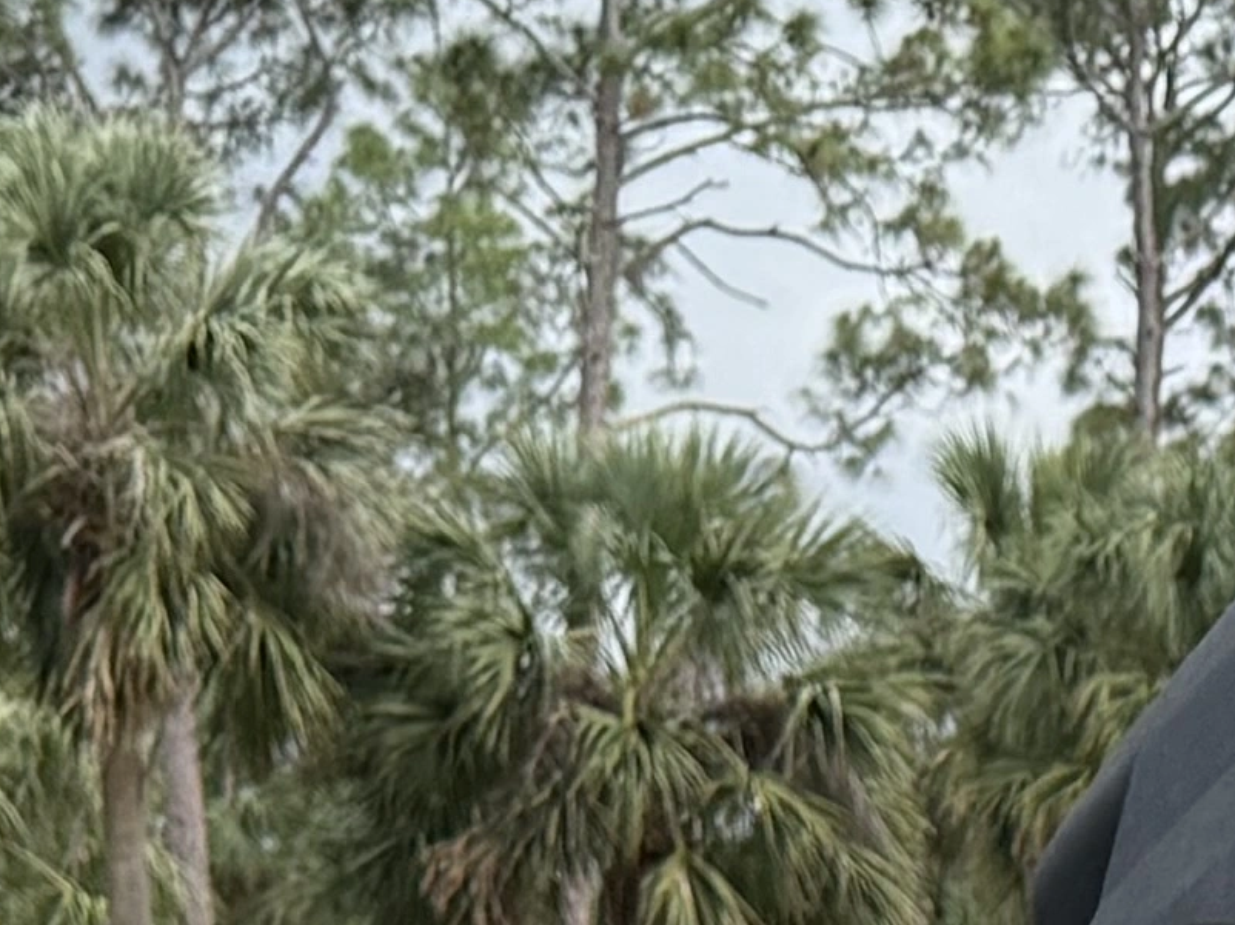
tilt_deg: -11.7
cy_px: 2746
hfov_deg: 11.0
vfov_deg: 7.6
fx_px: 6099
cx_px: 1997
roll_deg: -3.4
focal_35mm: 171
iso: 100
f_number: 1.78
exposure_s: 1/1653
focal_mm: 6.76
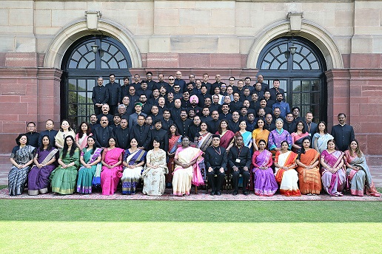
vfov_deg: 41.1
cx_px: 191
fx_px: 340
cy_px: 127
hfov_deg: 58.7
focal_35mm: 32
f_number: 5.6
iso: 125
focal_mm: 32
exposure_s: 1/100
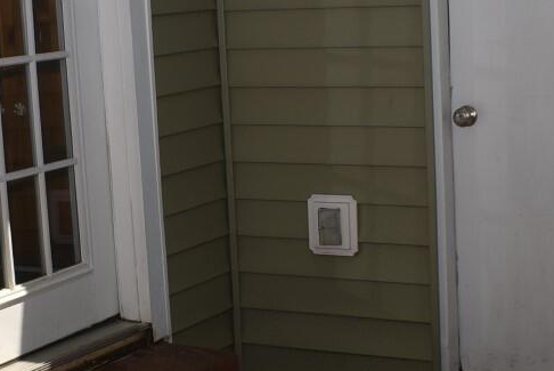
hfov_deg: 17.8
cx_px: 187
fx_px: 1766
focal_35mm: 115
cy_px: 195
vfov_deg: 12.0
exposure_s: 1/250
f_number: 9
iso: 100
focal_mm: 23
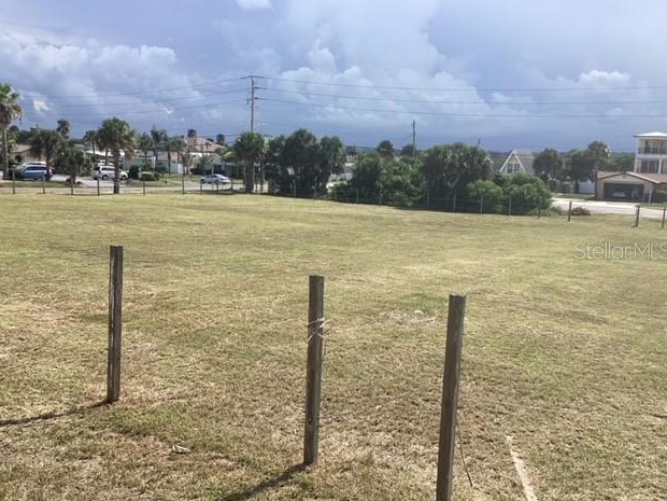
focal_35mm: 32
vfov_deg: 44.2
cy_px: 250
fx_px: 617
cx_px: 331
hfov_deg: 56.8
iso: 25
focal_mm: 3.3
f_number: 2.4
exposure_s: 1/1131
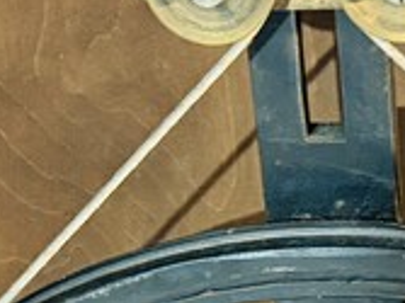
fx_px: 1789
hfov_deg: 12.8
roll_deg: +2.4
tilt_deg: -35.1
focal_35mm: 153
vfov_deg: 9.4
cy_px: 436
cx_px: 387
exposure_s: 1/50
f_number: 1.78
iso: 500
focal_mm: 6.76
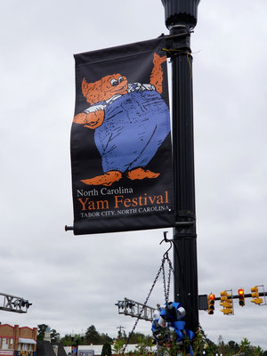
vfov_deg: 36.8
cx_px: 134
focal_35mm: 52
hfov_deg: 28.0
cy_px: 178
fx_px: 535
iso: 25
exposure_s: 1/328
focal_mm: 6
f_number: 2.4
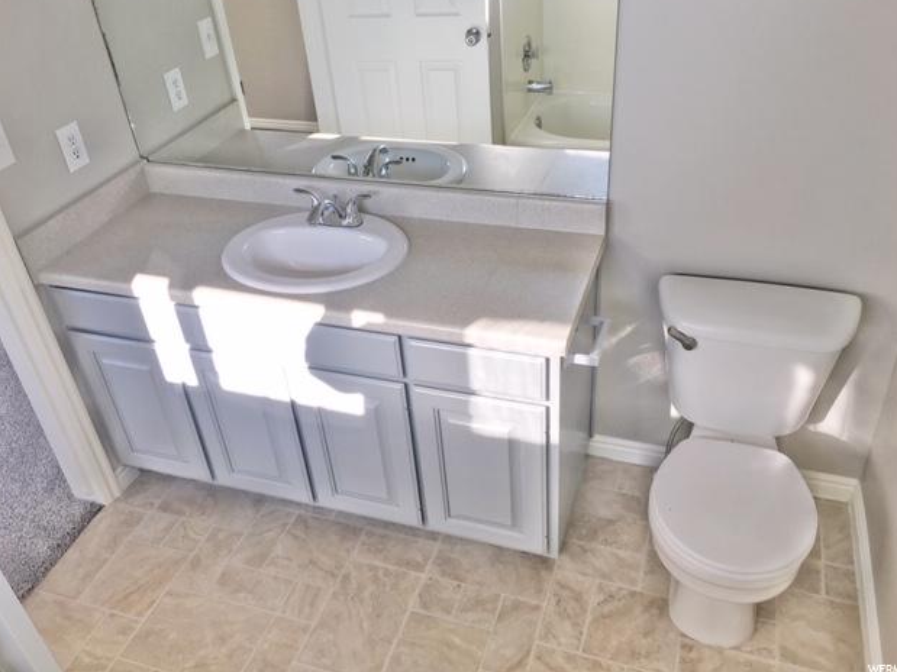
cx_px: 451
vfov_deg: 46.8
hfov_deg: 60.0
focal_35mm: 30
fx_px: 777
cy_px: 327
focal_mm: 4.15
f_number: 2.2
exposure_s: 1/120
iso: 25
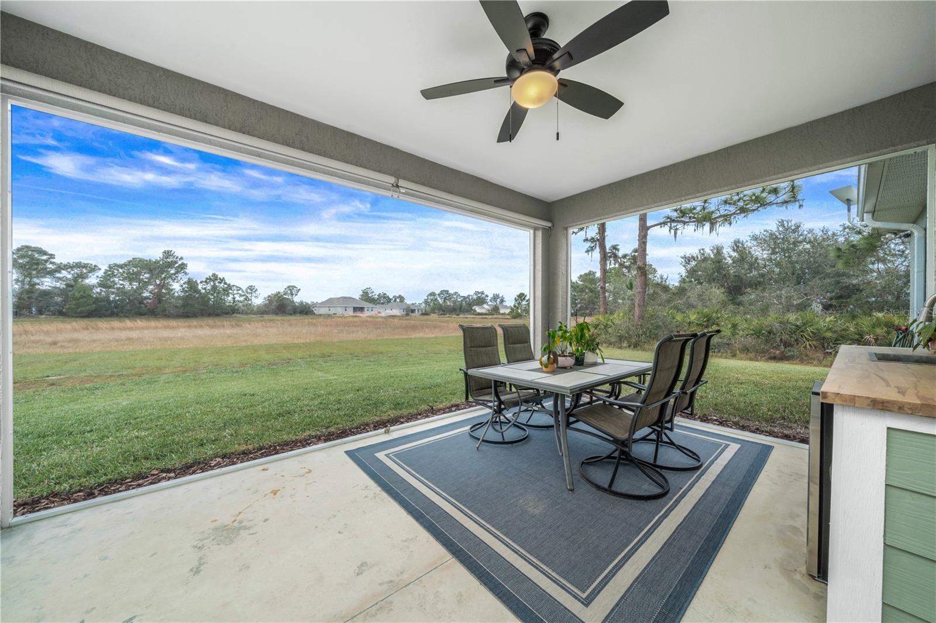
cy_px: 312
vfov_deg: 90.0
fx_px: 312
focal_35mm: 12
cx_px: 468
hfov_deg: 112.6
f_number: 11
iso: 400
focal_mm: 12
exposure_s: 1/20
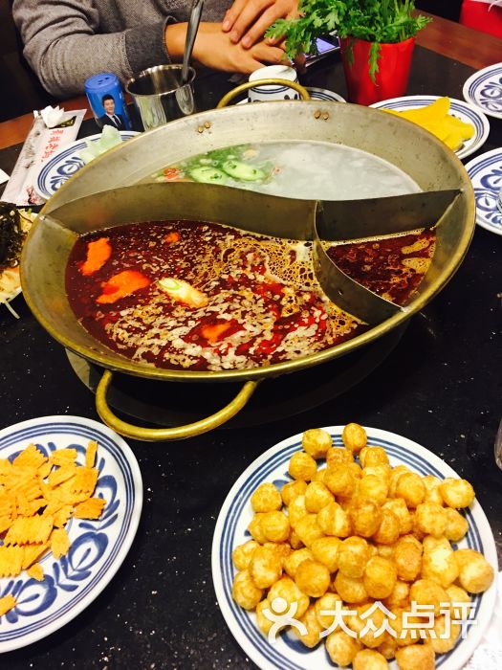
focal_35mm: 29
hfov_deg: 48.2
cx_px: 251
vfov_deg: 61.7
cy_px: 335
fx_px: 561
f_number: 2.2
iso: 100
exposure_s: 1/10
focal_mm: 4.15
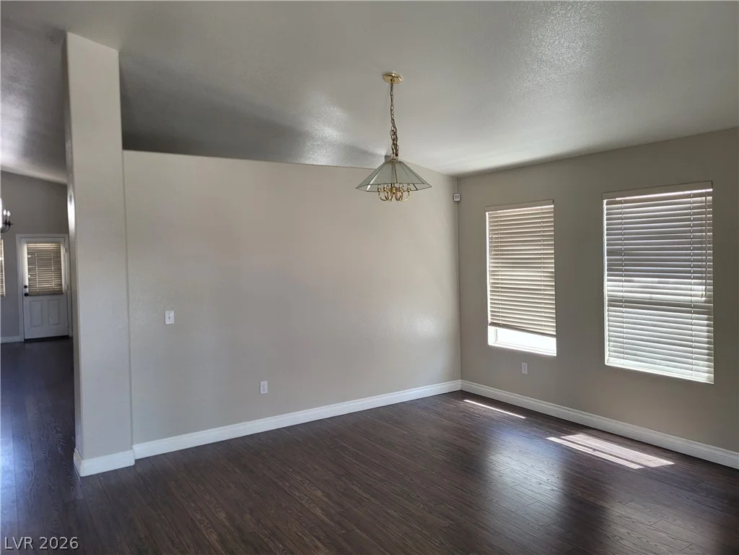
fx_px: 555
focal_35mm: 26
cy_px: 278
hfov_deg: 67.3
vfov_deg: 53.1
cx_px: 370
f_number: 1.8
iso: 160
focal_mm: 5.4
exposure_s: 1/120
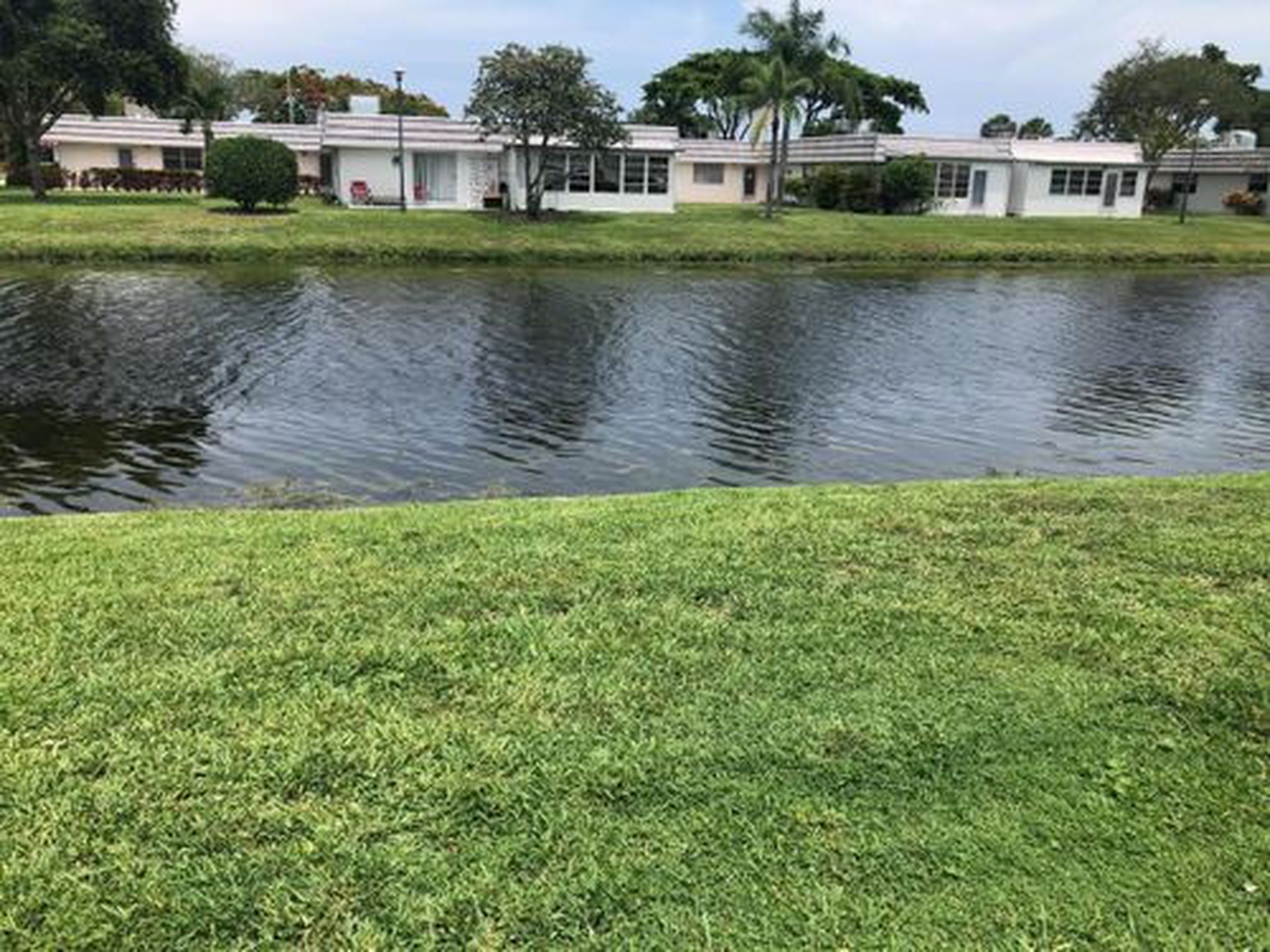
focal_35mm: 28
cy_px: 476
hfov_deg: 63.4
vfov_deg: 49.7
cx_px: 635
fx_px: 1027
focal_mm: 3.99
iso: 20
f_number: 1.8
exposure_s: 1/1919
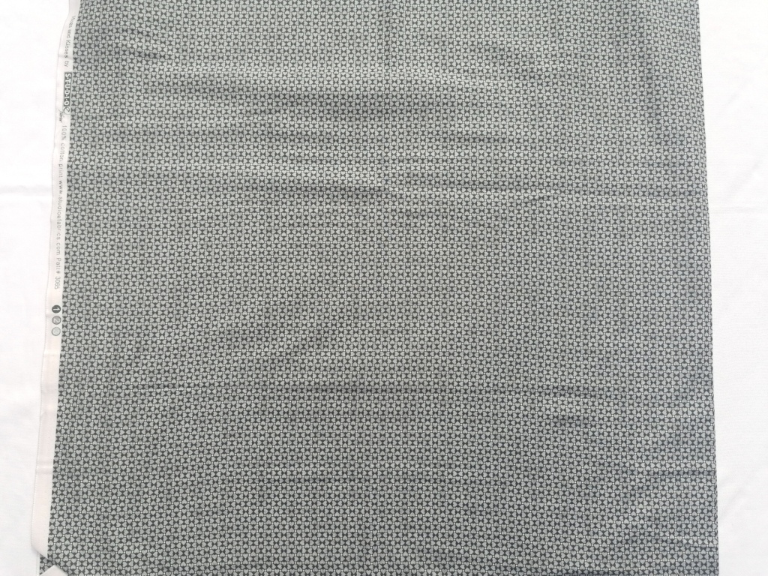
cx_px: 384
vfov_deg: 51.4
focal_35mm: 27
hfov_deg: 65.3
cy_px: 288
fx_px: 599
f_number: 1.8
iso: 50
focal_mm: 4.75
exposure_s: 1/1018
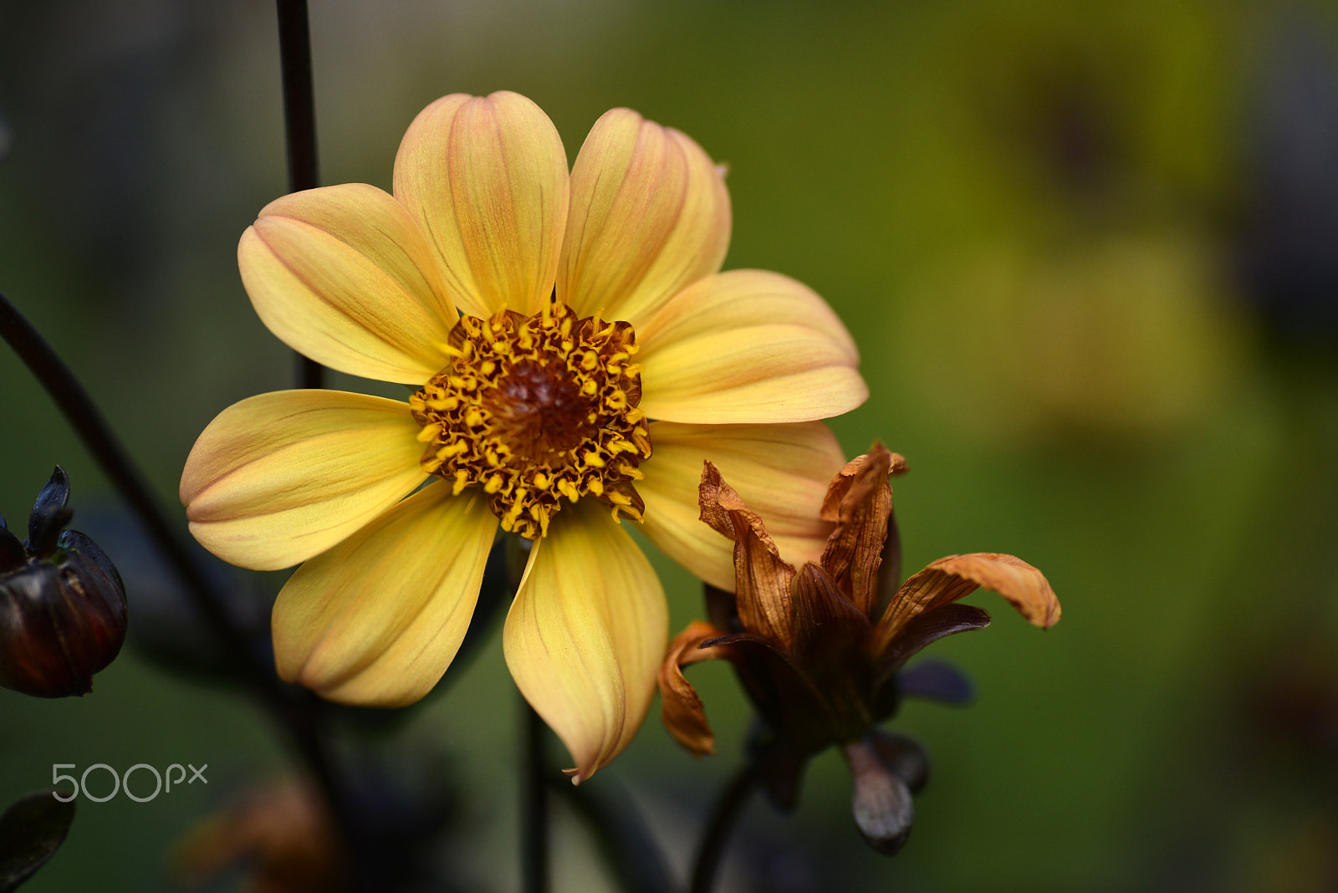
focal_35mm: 90
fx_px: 3346
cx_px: 669
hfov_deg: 22.6
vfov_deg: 15.2
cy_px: 446
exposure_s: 1/3000
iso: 200
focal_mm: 90
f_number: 3.8
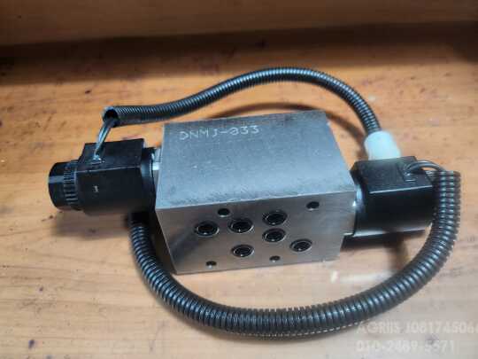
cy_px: 180
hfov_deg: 71.6
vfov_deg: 56.8
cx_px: 239
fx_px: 331
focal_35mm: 24
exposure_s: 1/40
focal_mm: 5
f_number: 1.8
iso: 640
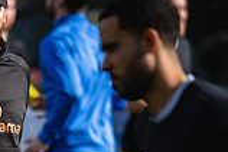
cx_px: -9
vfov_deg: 2.4
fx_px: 3657
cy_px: 253
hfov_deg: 3.6
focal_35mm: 578
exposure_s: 1/2500
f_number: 1.8
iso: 80
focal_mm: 135
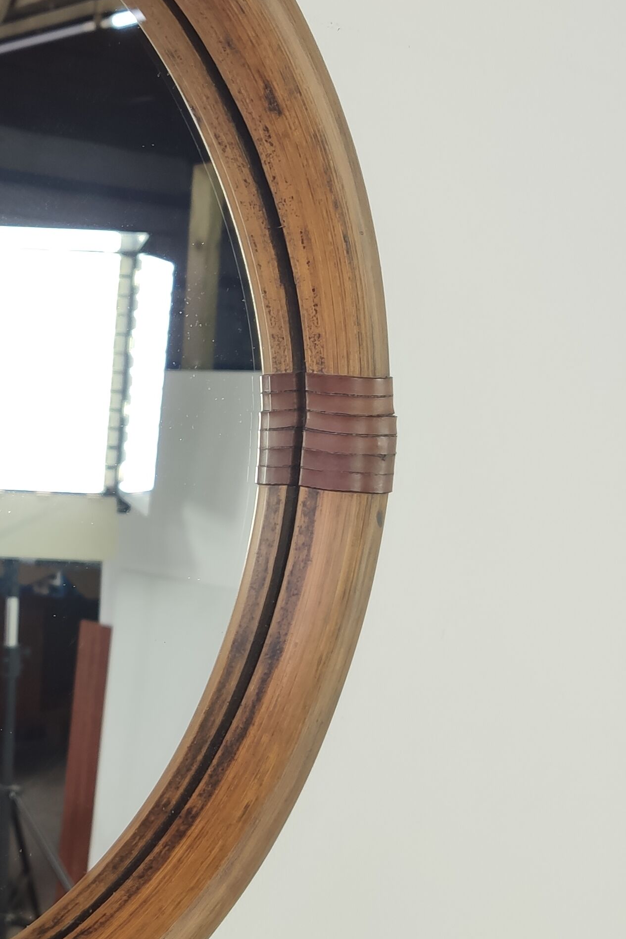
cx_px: -73
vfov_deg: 35.0
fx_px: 1487
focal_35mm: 57
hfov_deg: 22.4
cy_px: 418
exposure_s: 1/100
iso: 124
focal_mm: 4.75
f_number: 1.75
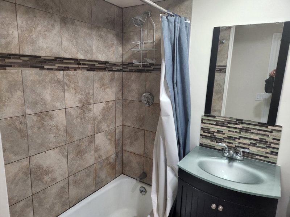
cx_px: 145
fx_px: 193
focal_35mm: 23
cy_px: 108
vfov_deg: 58.9
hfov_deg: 73.9
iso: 320
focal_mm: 5.4
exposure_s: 1/120
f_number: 1.8
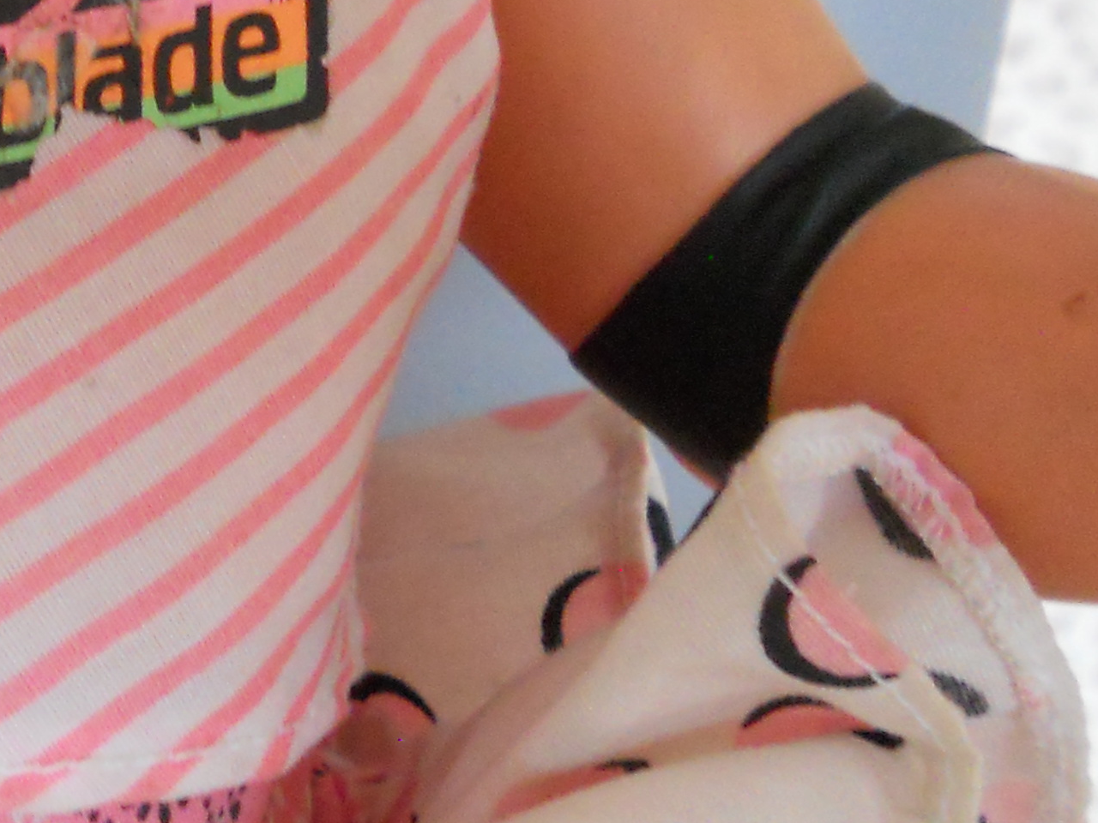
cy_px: 251
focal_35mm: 100
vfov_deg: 14.8
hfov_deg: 18.0
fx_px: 3172
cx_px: -431
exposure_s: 1/30
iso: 400
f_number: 3.5
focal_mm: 5.8
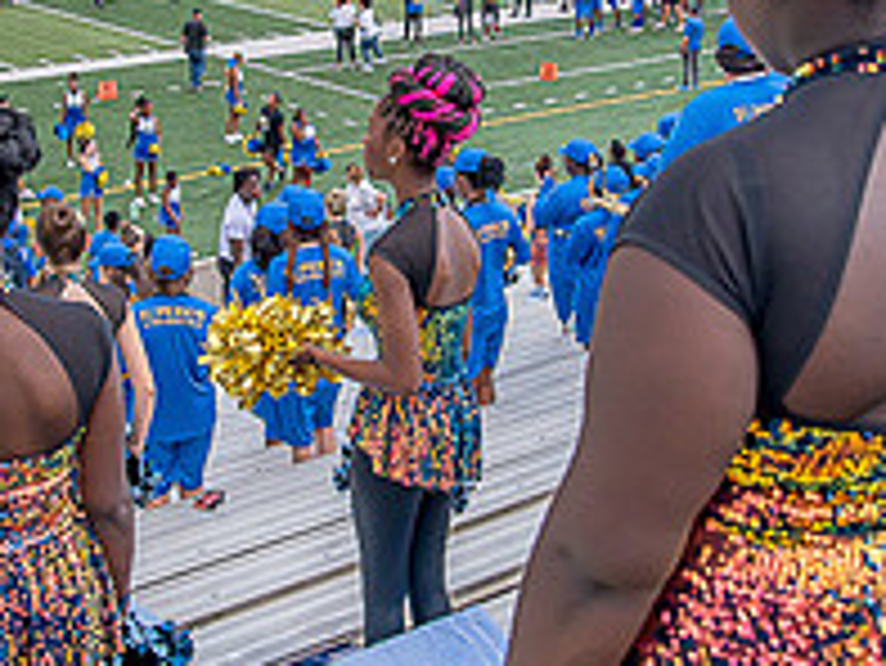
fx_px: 1742
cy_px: 162
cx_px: 351
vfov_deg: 21.4
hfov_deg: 28.5
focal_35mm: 68
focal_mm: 24
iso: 400
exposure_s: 1/250
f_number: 4
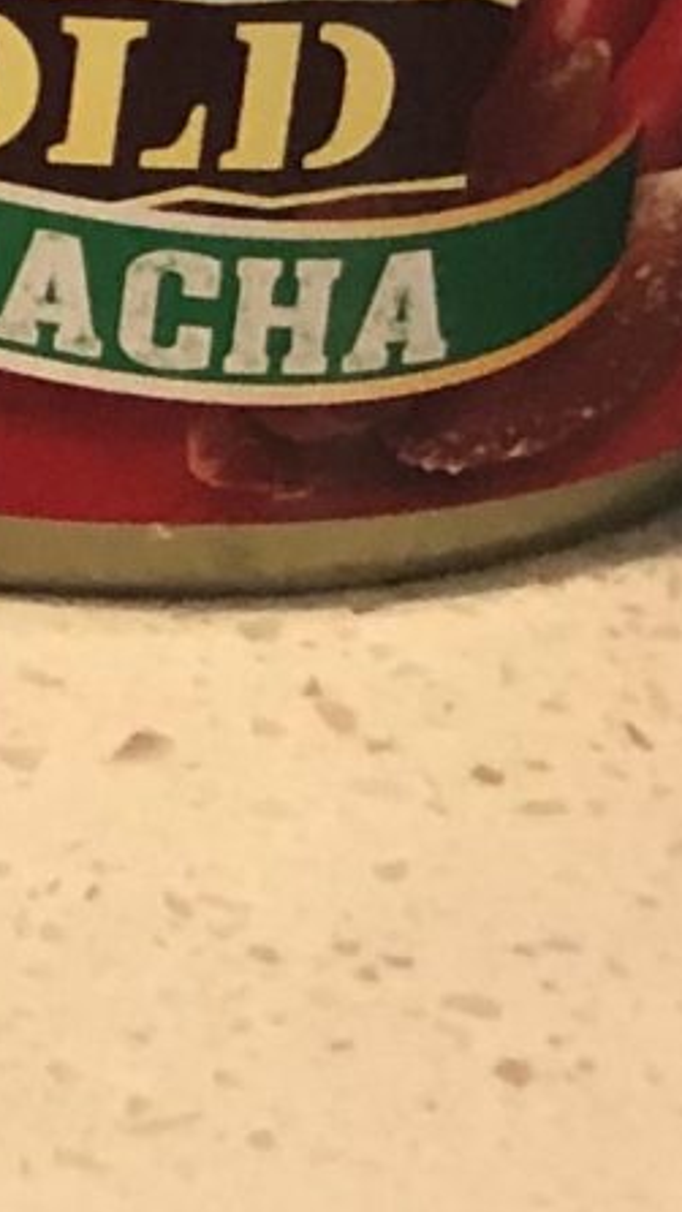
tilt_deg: -27.5
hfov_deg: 6.0
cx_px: -1951
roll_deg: +2.7
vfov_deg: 12.2
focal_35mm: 175
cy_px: 109
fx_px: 5624
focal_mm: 3.99
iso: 64
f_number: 1.8
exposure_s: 1/15
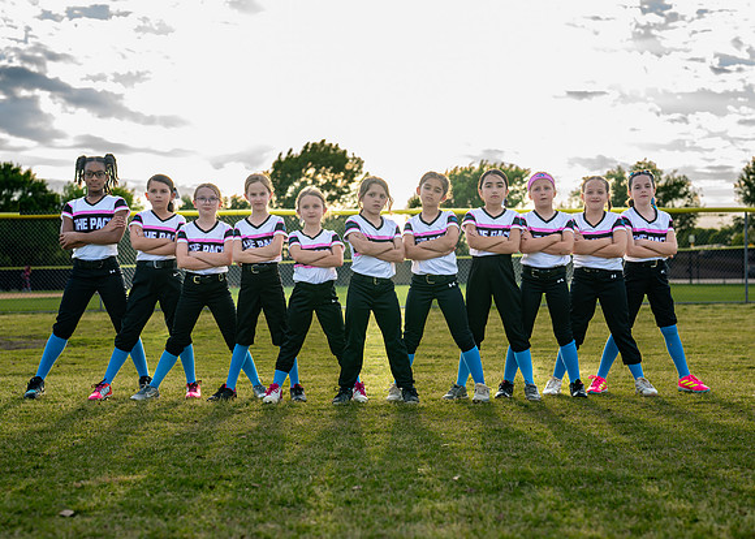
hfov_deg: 33.8
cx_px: 387
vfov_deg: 24.4
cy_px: 283
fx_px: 1244
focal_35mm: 58
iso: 100
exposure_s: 1/500
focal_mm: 50
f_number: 2.8
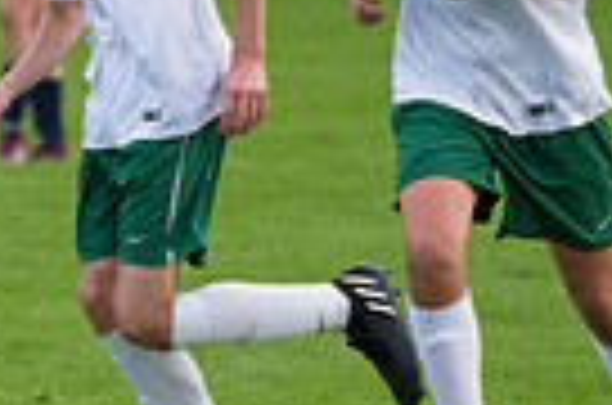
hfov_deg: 2.0
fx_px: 17418
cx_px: -526
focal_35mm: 1027
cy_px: 79
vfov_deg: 1.3
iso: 3200
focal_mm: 240
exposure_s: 1/2000
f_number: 5.6
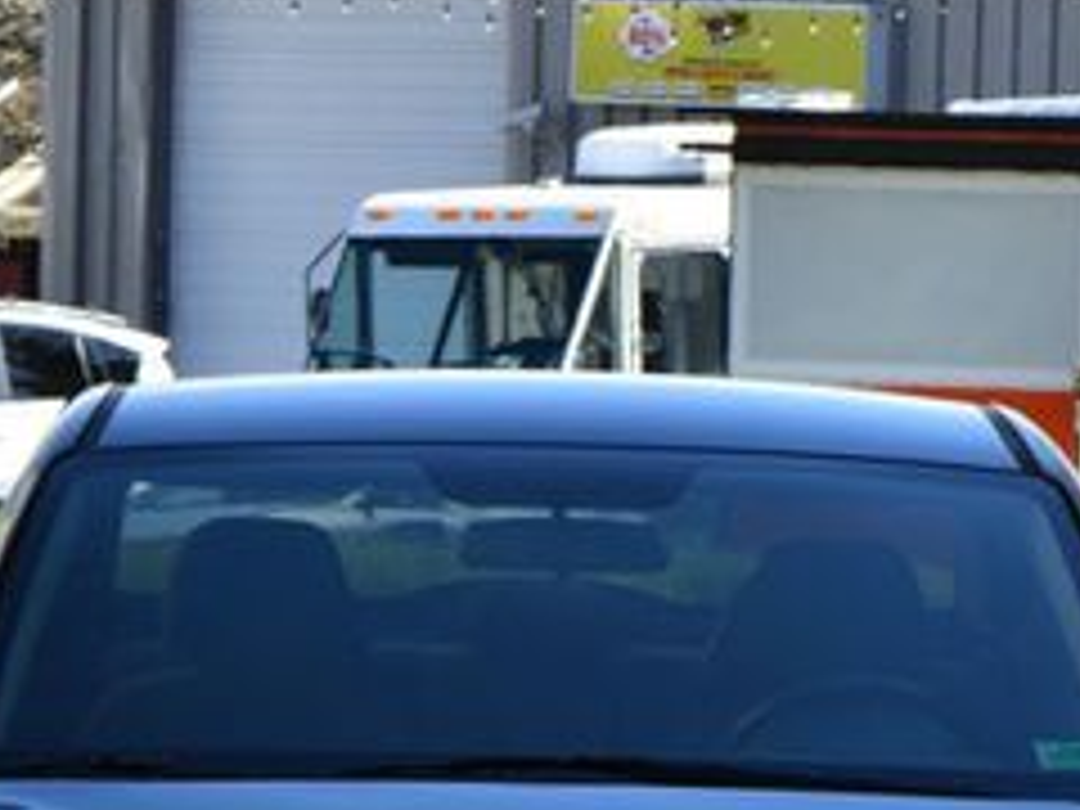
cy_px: 864
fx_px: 12573
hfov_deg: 4.9
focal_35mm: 403
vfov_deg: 3.7
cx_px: 522
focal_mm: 105
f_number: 8
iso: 160
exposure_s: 1/250
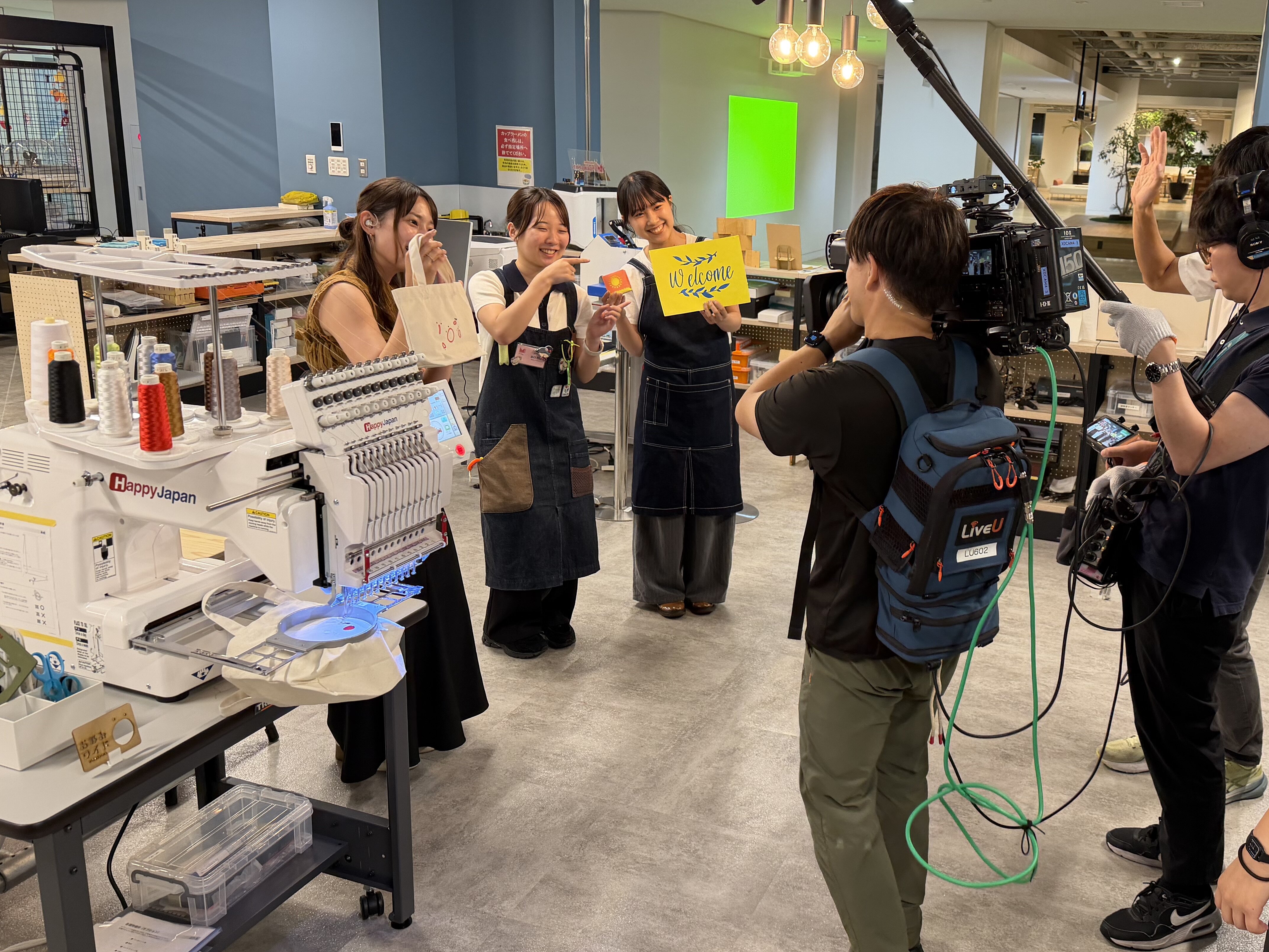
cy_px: 445
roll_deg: -2.7
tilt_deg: -14.9
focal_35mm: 32
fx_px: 1173
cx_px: 813
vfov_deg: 44.1
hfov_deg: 56.0
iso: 160
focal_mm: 6.8
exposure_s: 1/60
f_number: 1.8
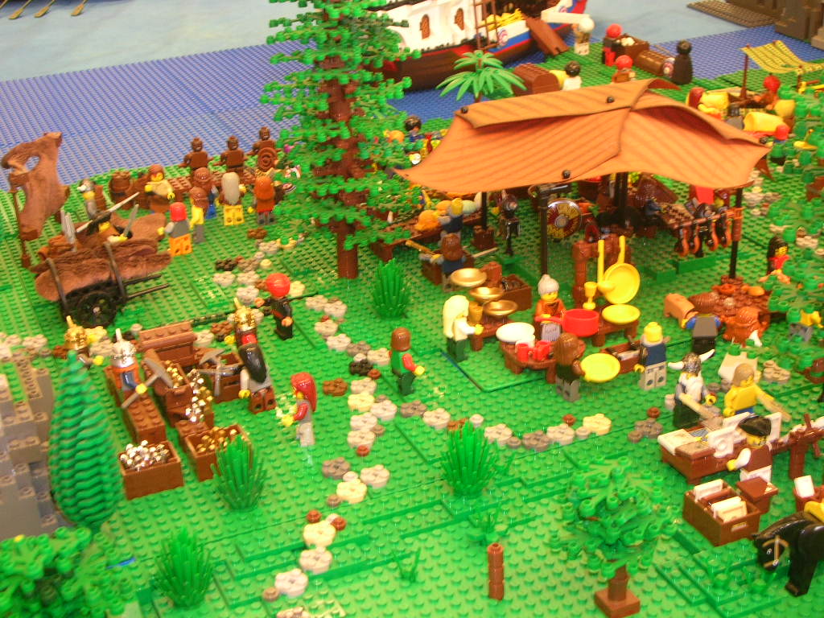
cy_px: 309
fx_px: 1285
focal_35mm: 54
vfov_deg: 27.0
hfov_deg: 35.5
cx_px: 412
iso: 73
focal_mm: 9.1
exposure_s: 1/5.6
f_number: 3.4
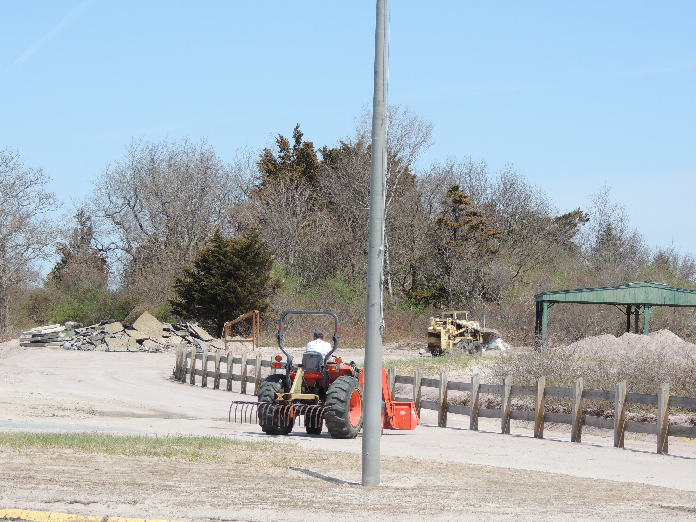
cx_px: 348
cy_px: 261
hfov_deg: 16.4
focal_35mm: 120
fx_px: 2413
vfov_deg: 12.3
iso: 100
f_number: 4.2
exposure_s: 1/500
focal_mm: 21.4
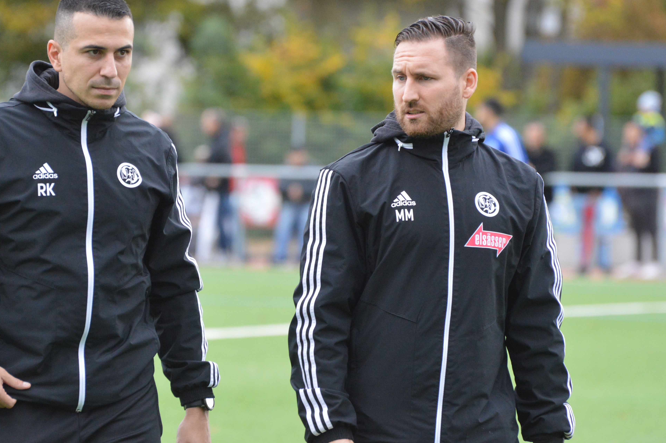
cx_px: 280
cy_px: 211
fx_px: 6543
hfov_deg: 5.8
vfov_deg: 3.9
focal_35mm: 354
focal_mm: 200
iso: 1800
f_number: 5.3
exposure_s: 1/500
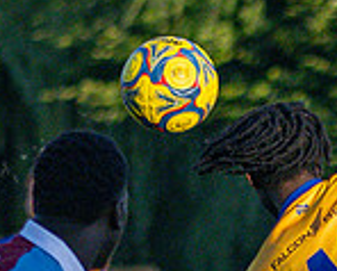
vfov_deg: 1.5
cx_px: 877
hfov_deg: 1.9
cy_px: 605
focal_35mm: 1035
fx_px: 10343
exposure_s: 1/4000
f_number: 2.8
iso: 400
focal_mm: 120
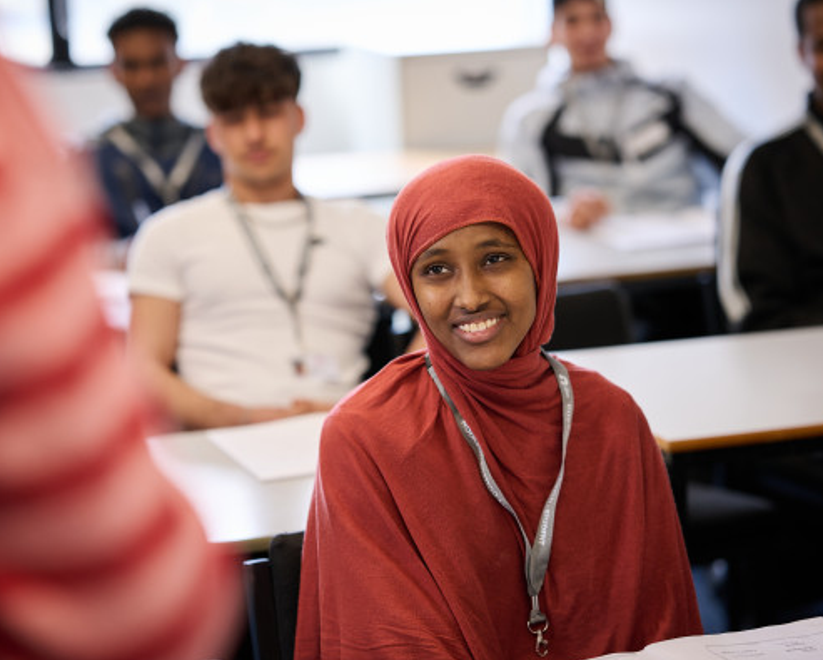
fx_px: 2364
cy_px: 329
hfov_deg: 19.7
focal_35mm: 97
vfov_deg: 15.9
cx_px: 401
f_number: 2.5
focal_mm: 85
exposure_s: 1/160
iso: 250
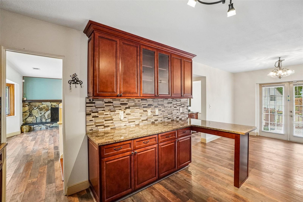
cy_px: 101
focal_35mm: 15
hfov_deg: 100.4
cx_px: 152
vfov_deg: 77.3
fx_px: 126
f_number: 8
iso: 2500
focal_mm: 10
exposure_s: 1/30
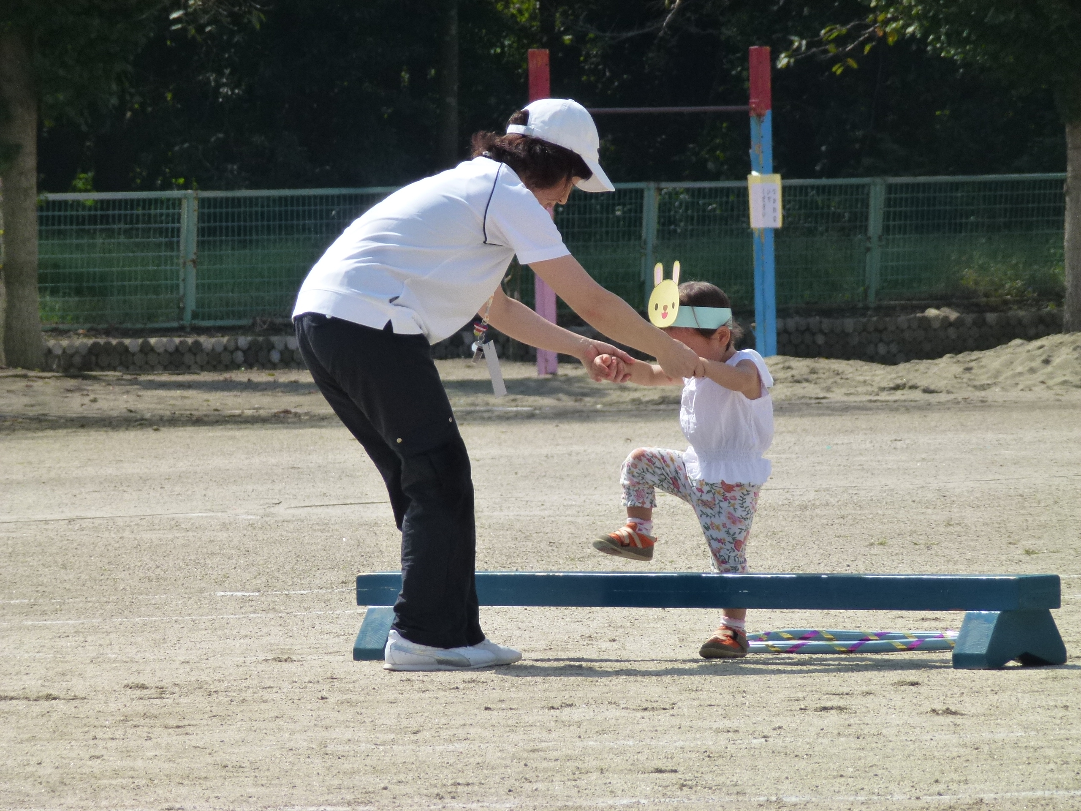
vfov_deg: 3.9
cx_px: 540
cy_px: 406
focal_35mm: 384
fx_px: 11992
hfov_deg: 5.2
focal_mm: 68.8
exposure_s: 1/500
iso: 160
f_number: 5.9
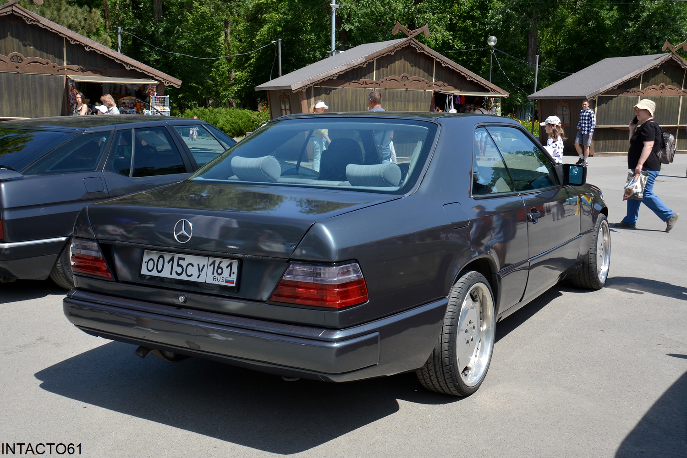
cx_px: 344
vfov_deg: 34.2
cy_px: 229
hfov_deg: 49.5
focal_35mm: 39
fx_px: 744
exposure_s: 1/250
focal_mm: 26
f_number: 8
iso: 110
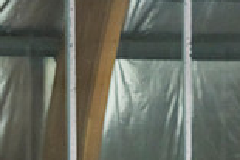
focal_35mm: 507
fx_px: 3376
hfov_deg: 4.1
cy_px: 297
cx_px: 125
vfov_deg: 2.7
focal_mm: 135
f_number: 3.2
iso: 2500
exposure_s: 1/640
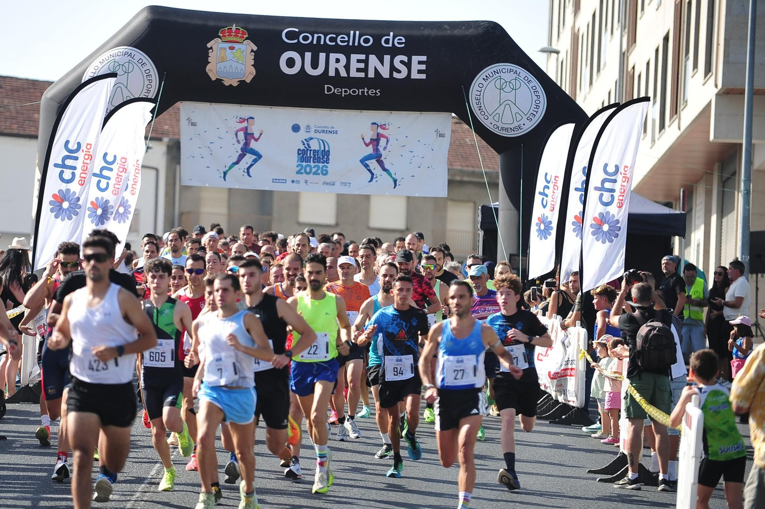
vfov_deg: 6.7
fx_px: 4353
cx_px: 312
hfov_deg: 10.0
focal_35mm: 205
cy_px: 261
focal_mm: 170
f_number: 3.2
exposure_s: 1/1000
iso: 160
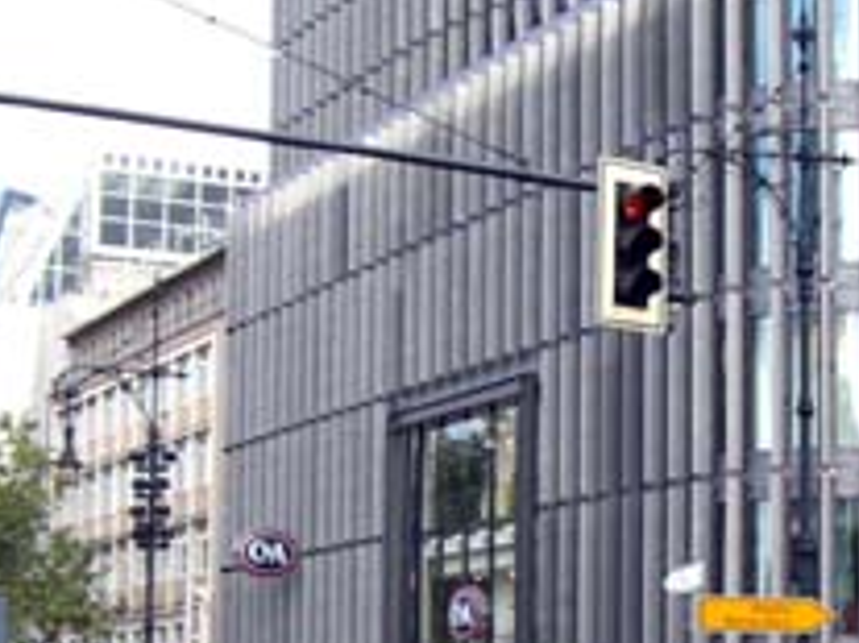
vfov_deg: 15.5
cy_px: 753
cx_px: 556
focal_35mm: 92
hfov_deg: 21.3
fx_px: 2282
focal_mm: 6.2
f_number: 2.7
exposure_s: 1/250
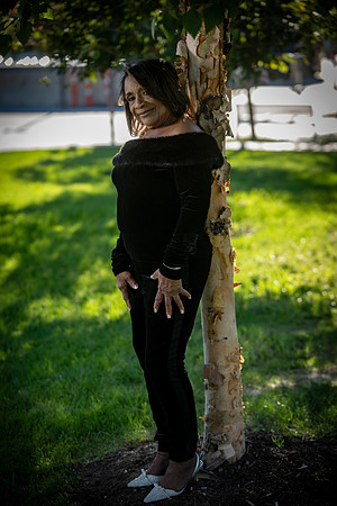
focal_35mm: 95
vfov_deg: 21.5
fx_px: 1334
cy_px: 253
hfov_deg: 14.4
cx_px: 168
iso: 100
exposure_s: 1/500
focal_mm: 95
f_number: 3.5
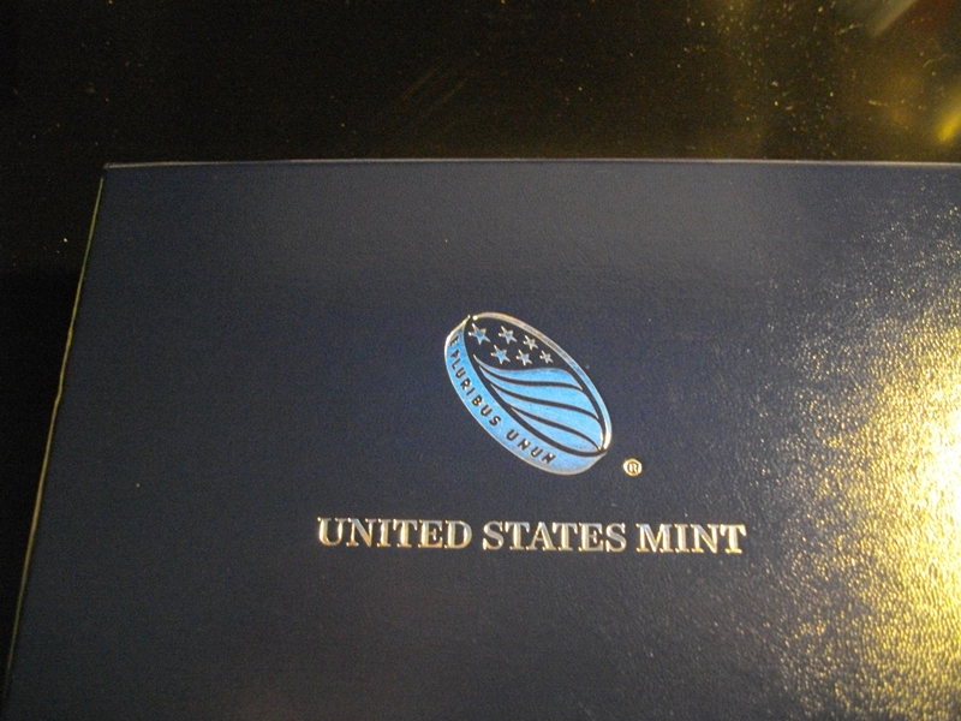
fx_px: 861
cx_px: 480
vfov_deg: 45.4
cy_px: 360
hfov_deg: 58.4
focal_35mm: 31
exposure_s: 1/20
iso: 800
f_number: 2.9
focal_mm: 5.7
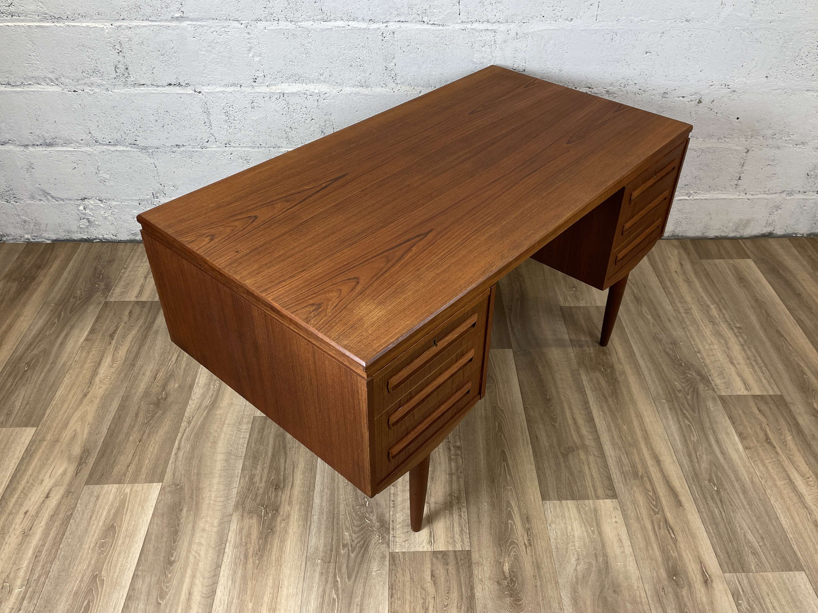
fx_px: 685
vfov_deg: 48.2
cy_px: 299
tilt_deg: -38.6
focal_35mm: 29
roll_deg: -0.8
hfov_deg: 61.6
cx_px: 430
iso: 64
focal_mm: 4.2
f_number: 1.6
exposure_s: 1/100
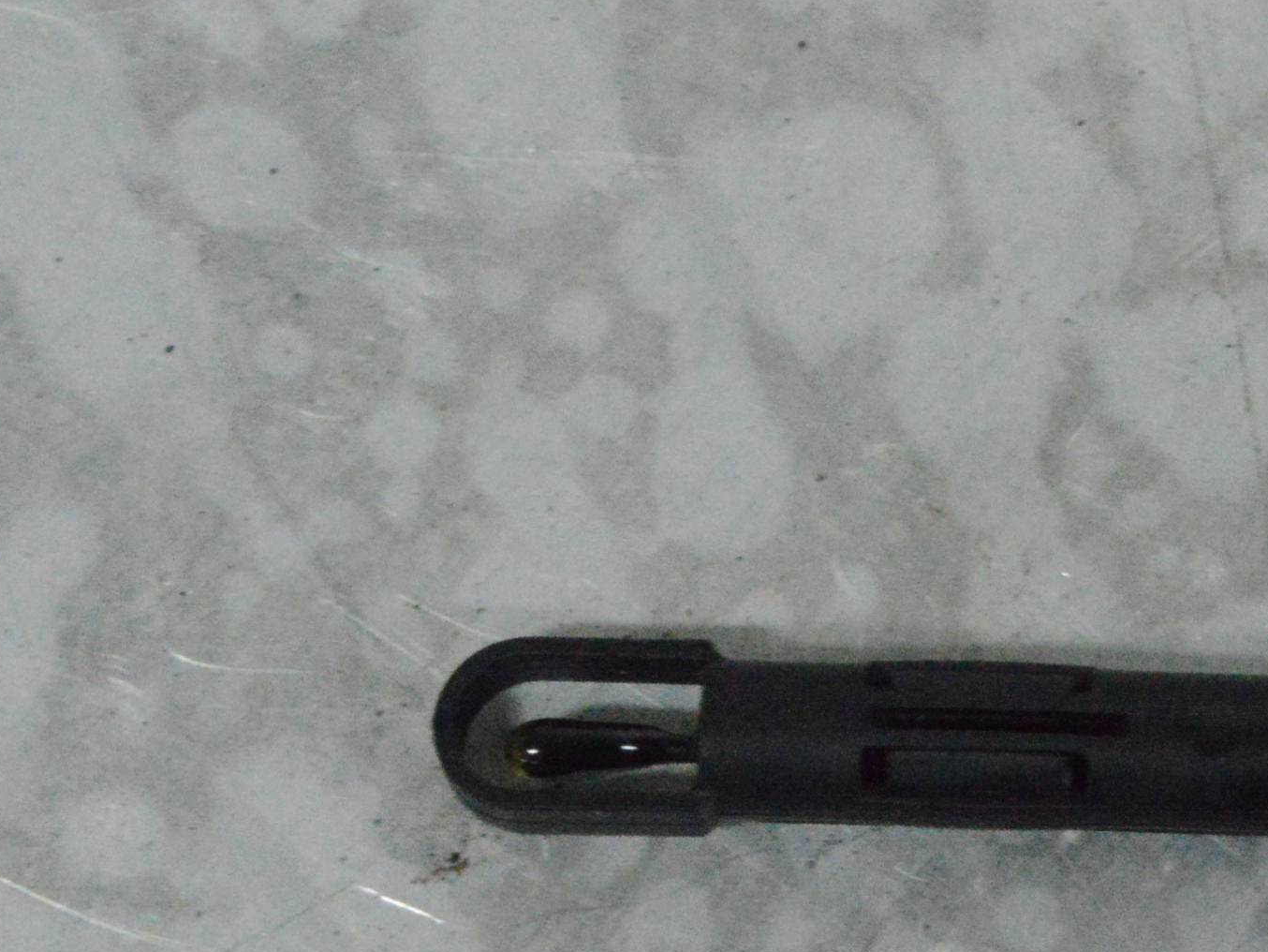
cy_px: 829
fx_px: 6451
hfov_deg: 11.1
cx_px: 1349
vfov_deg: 8.4
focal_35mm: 176
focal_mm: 55
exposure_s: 1/50
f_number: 20
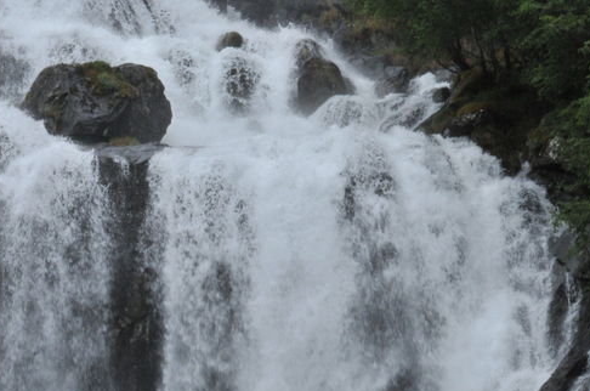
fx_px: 5087
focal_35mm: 311
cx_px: 143
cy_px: 120
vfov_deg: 4.4
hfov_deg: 6.6
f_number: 32
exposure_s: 1/80
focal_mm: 112
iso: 640
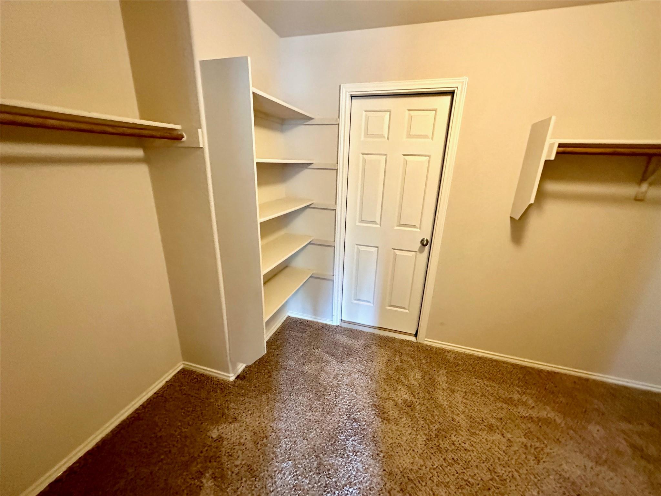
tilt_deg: -17.9
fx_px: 267
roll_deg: -1.9
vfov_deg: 85.7
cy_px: 248
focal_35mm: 14
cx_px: 330
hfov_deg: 102.1
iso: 800
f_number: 2.2
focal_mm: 2.22
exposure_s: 1/40
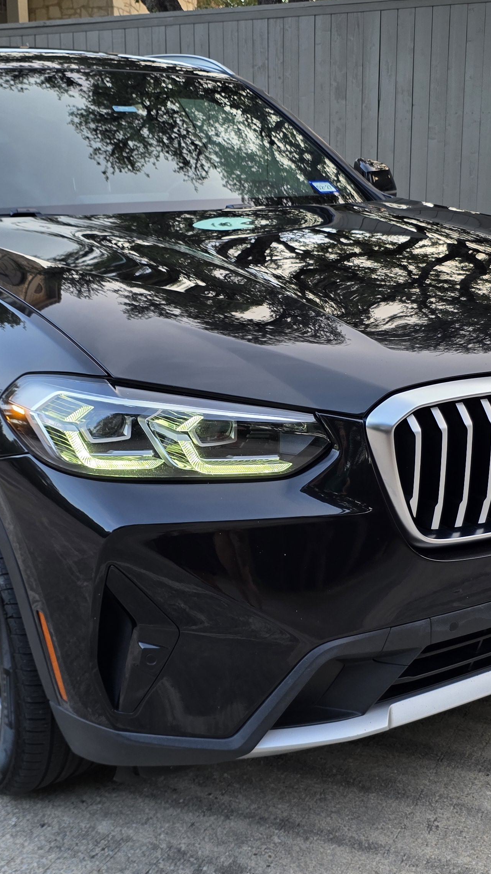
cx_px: 267
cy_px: 438
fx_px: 1019
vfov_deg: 46.4
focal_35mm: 44
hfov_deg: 27.1
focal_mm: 6.3
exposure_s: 1/61
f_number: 1.7
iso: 64
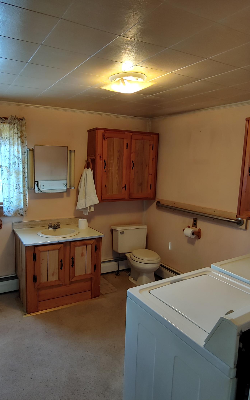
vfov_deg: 77.2
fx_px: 251
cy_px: 200
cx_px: 93
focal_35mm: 23
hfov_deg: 52.4
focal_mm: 2.18
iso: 200
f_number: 1.9
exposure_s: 1/24
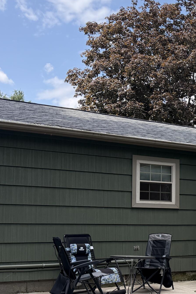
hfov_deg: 22.3
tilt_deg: +3.7
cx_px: 234
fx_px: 457
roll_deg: +0.6
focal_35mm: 56
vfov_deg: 35.2
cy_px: 200
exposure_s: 1/1689
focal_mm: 6.76
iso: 100
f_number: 1.78
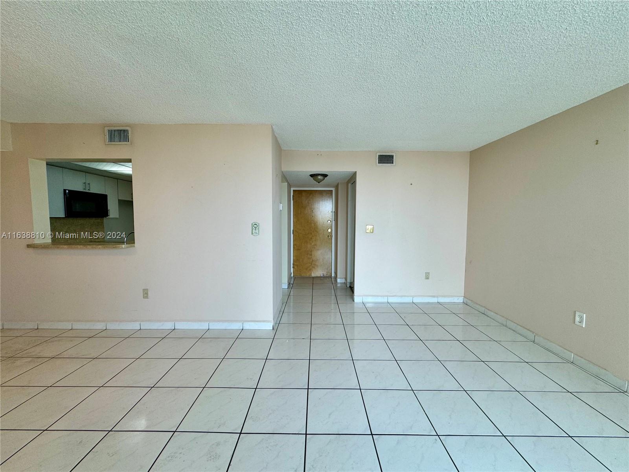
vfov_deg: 85.7
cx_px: 314
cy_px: 236
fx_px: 254
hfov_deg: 102.1
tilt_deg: -3.4
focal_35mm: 14
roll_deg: -0.1
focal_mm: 2.22
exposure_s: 1/120
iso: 80
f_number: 2.2
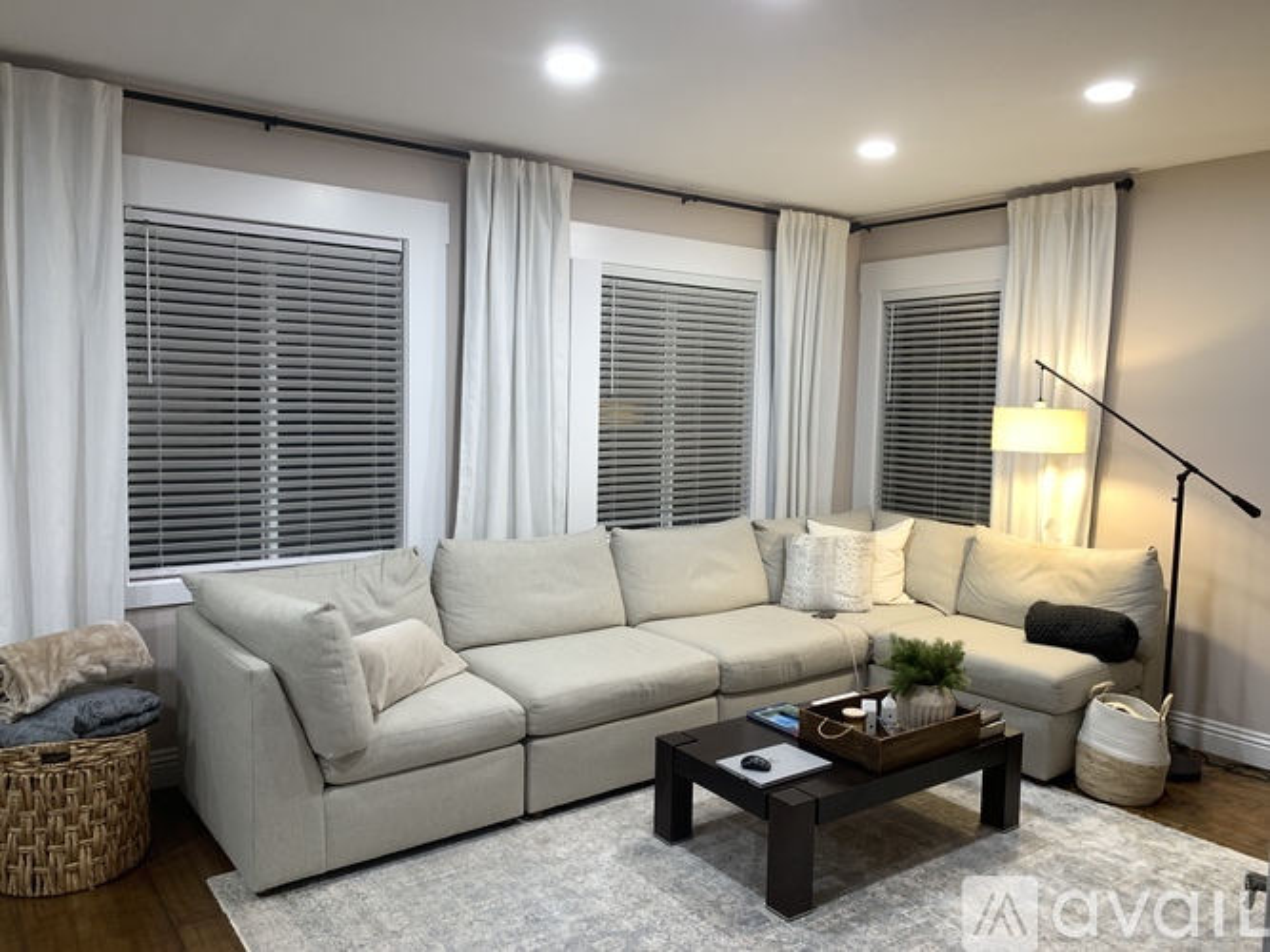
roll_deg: -1.5
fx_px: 954
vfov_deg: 53.0
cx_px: 635
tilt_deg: -5.4
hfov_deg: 67.3
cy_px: 476
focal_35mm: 26
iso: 160
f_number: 1.8
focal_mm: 4.25
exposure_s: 1/60
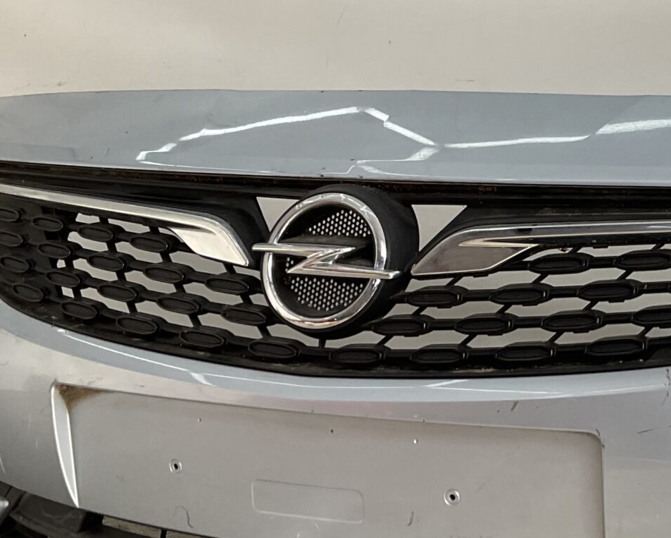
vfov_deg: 20.2
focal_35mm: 76
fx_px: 1510
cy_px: 313
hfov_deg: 24.0
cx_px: 658
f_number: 1.8
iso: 16
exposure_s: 1/342
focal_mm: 3
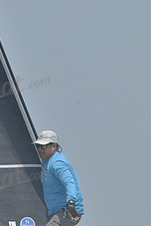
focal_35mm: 766
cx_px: 102
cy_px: 225
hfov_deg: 1.8
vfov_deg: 2.7
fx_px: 4804
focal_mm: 300
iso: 280
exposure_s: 1/1000
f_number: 9
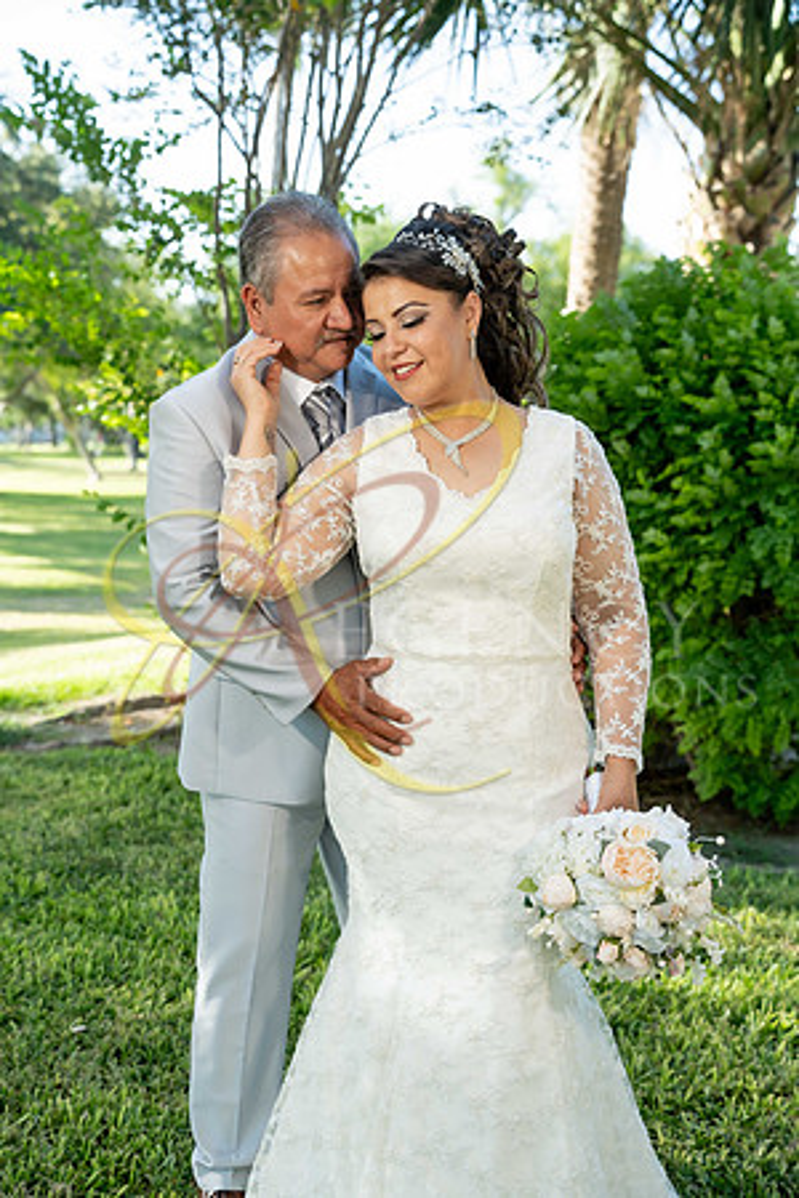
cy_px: 599
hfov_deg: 27.5
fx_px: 1631
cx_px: 400
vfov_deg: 40.3
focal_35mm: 49
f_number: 4
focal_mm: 49
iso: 500
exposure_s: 1/500
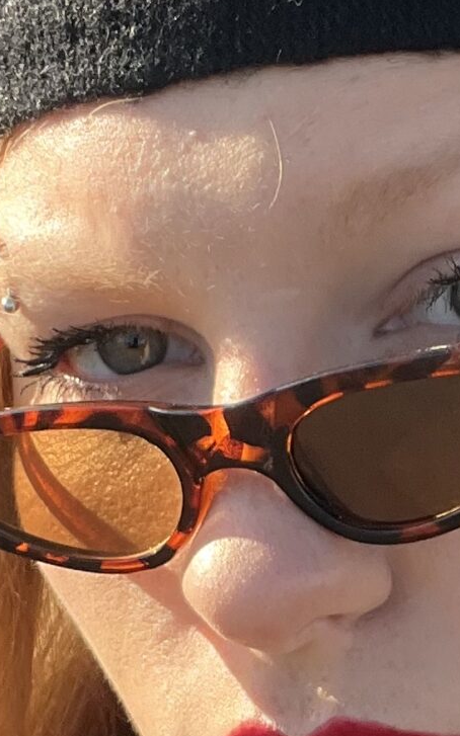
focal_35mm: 112
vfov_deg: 18.1
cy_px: 751
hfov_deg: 11.6
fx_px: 2248
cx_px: 442
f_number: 2.2
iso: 25
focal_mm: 2.71
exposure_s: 1/213
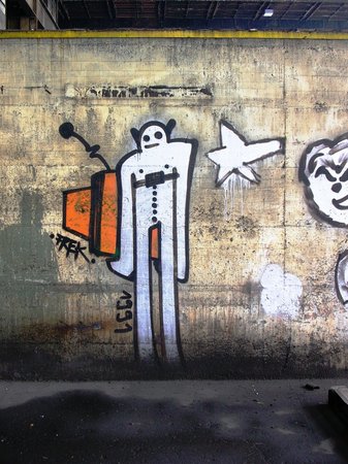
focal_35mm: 48
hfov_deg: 30.2
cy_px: 232
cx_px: 174
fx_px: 644
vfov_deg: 39.7
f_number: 3.2
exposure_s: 1/6.5
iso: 86
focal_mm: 8
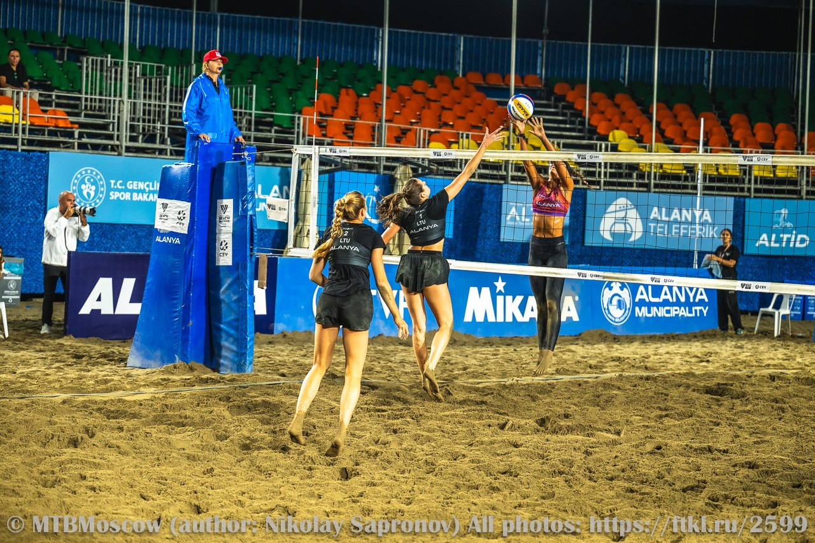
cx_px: 408
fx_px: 2014
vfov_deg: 15.4
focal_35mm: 89
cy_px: 272
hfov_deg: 22.9
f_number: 3.2
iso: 1000
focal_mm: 89
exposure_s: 1/1000
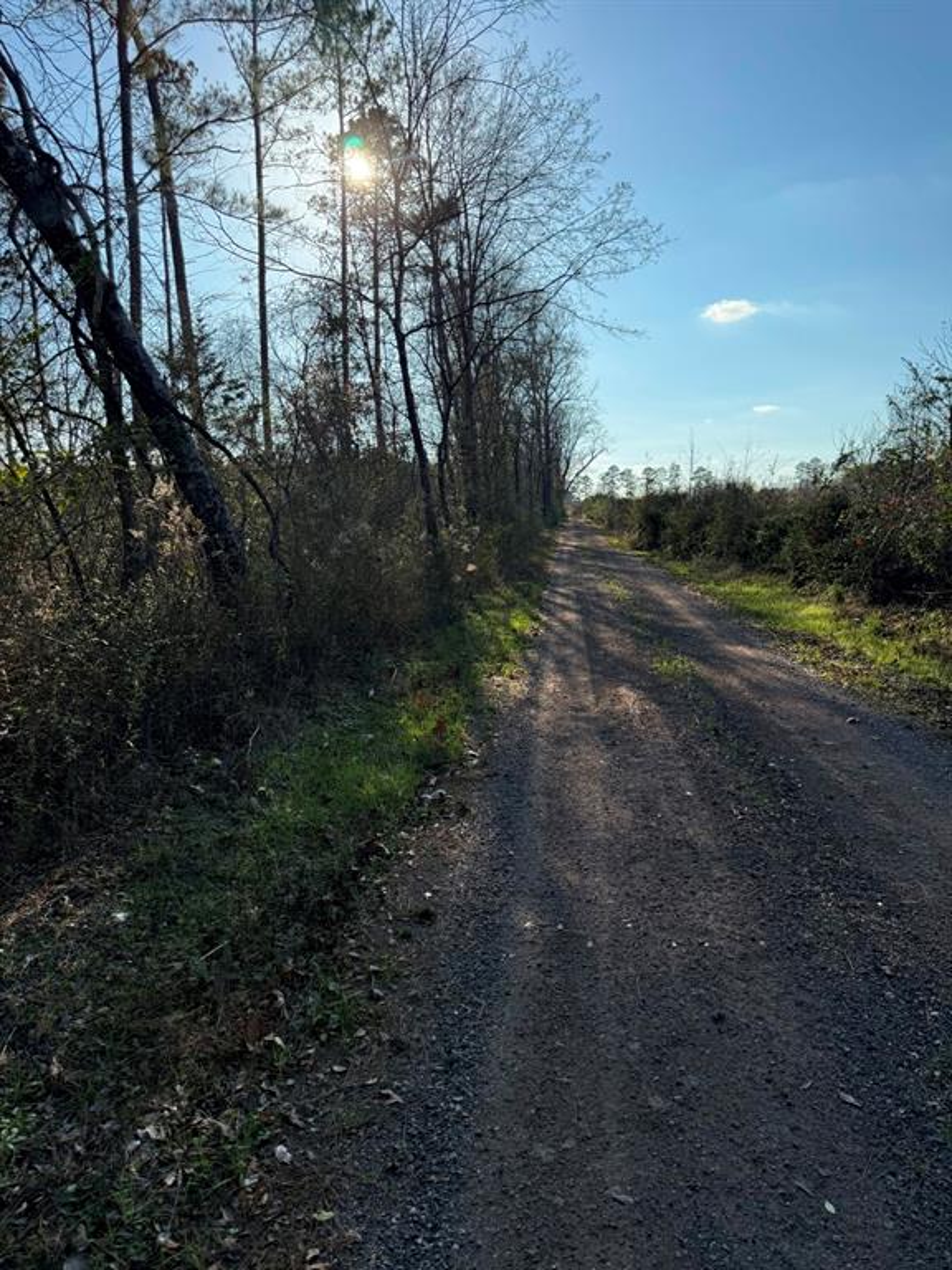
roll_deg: +2.5
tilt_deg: -7.1
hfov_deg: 56.8
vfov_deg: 71.6
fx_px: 880
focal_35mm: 24
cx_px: 476
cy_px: 635
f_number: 1.78
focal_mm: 6.76
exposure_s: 1/5319
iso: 100
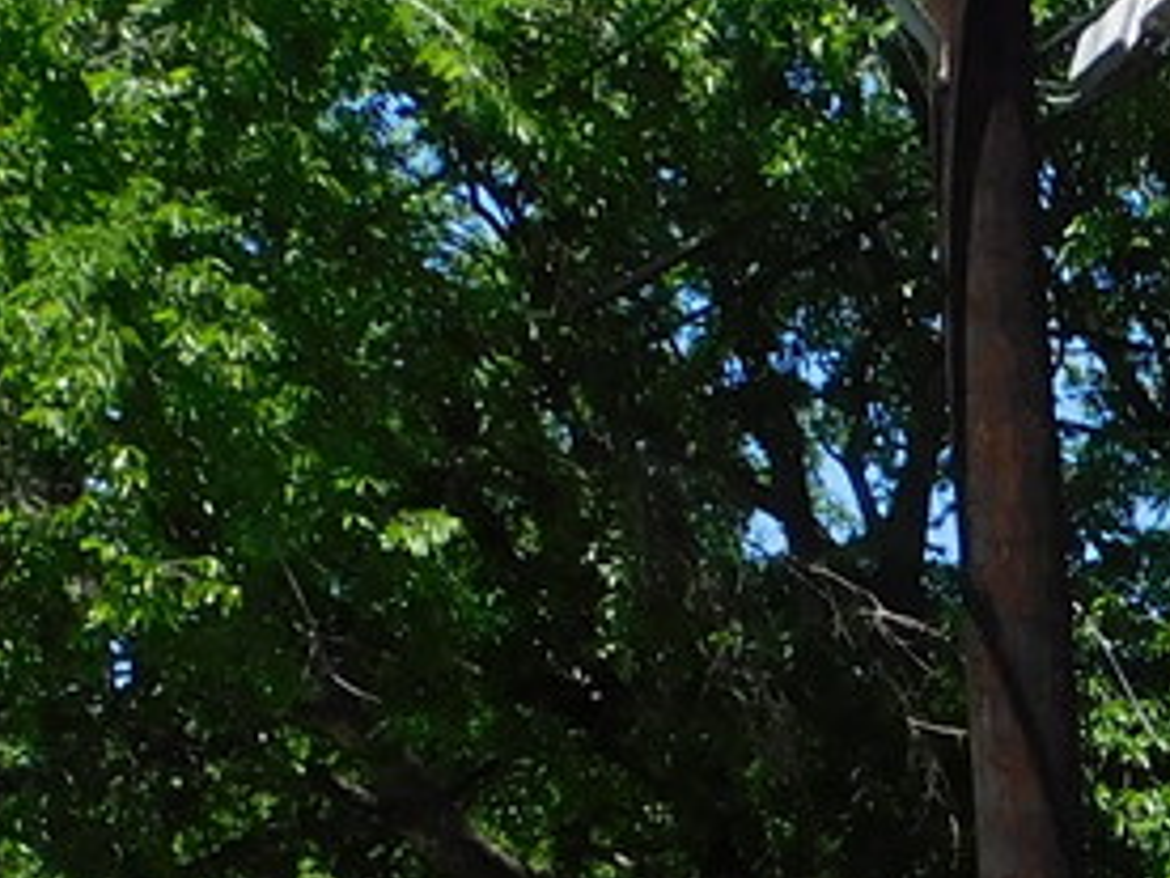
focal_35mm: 146
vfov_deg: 9.9
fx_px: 4935
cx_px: 1971
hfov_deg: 12.6
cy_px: 1192
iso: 125
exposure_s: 1/800
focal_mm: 5
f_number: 3.5
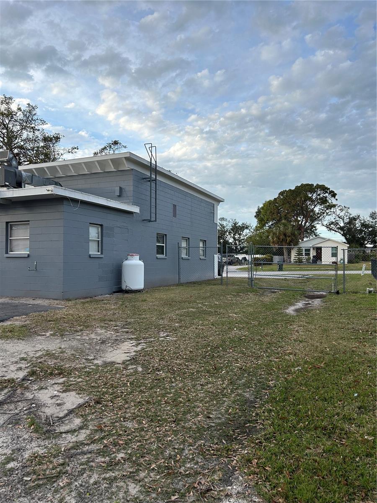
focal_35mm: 26
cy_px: 252
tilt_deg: +1.1
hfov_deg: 53.1
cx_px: 188
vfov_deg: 67.3
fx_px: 378
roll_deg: -0.3
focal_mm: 5.7
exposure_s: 1/1100
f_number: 1.5
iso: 50
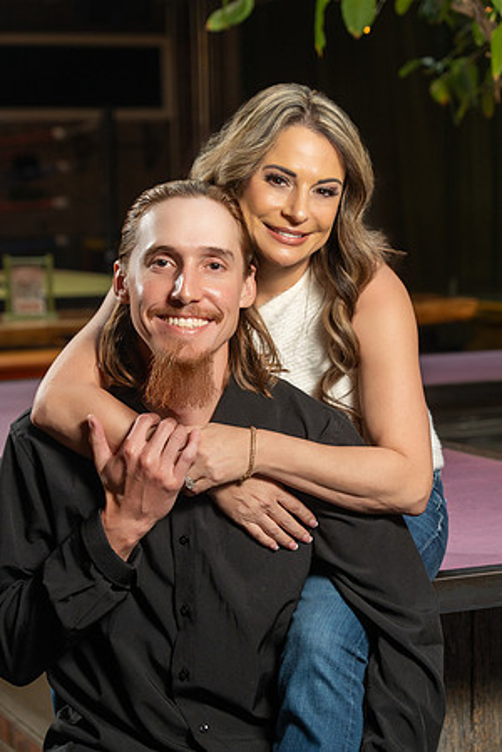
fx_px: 1924
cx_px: 251
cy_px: 376
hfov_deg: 14.9
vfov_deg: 22.1
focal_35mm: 92
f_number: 5.6
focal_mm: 92
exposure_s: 1/125
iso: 1250
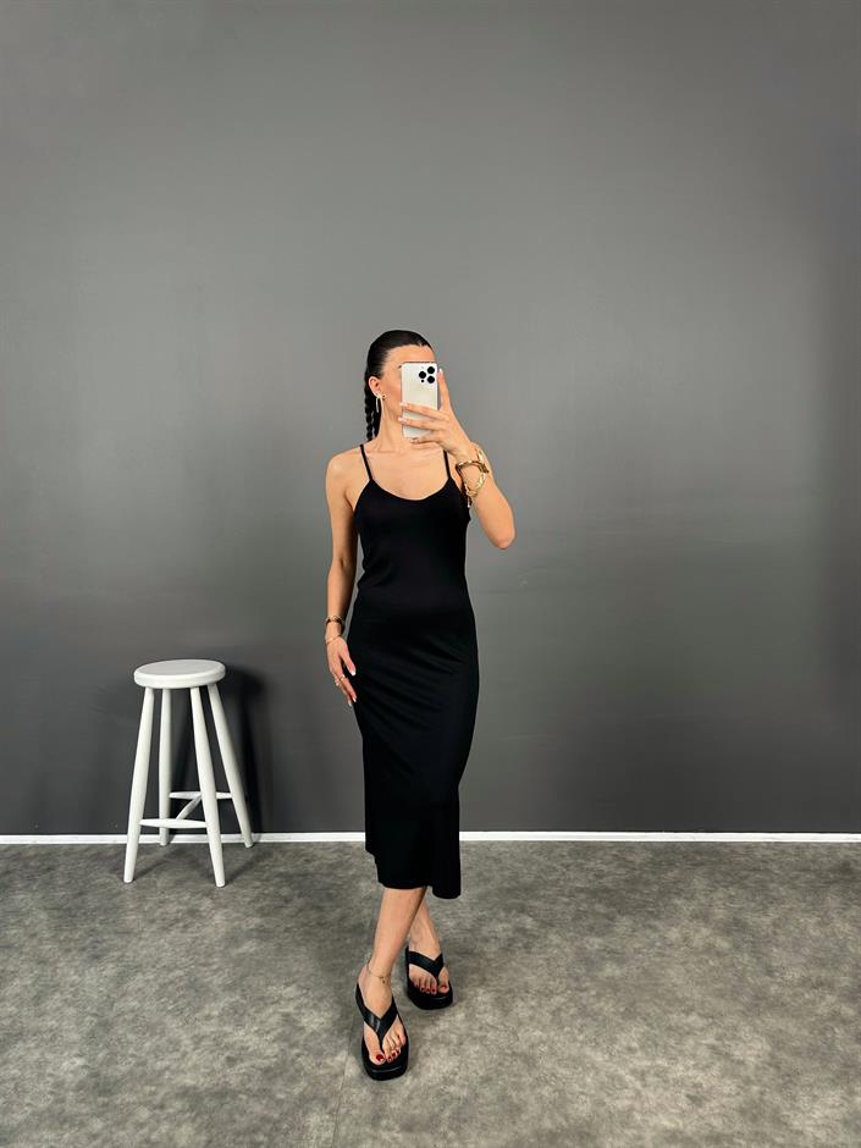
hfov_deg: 56.8
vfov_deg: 71.6
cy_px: 574
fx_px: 796
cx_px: 430
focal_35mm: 24
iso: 125
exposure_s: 1/121
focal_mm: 6.86
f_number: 1.78
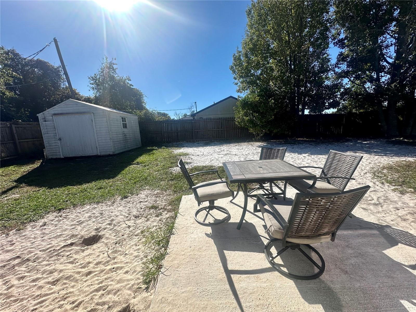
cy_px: 156
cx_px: 208
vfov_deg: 85.7
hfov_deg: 102.1
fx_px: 168
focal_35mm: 14
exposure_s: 1/2398
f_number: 2.2
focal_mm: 2.22
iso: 50
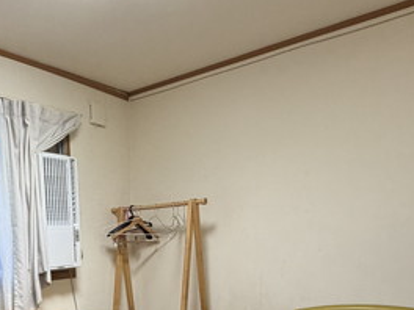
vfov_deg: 36.1
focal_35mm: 36
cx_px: 111
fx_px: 431
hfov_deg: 49.6
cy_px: 304
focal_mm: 2.22
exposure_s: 1/100
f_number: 2.2
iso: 320
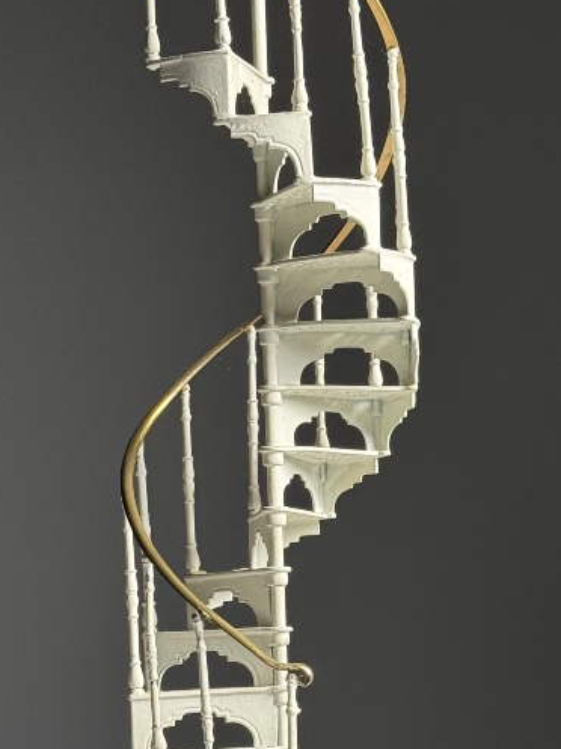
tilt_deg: +2.8
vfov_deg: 16.9
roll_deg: -0.1
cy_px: 549
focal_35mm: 116
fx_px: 2510
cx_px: 330
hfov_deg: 12.7
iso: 125
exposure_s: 1/50
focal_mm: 6.76
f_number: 1.78
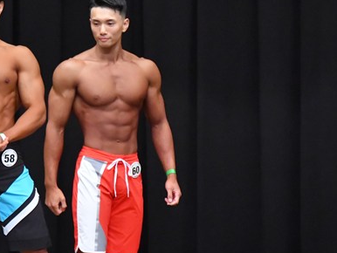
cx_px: 224
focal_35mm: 463
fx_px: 4510
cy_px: 176
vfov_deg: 3.2
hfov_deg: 4.3
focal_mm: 160
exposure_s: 1/400
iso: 8000
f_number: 5.6
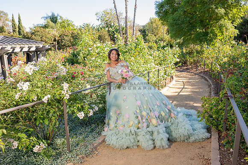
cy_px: 82
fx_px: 196
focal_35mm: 28
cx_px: 124
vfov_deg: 45.7
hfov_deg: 64.5
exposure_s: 1/200
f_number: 5
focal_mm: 28.5
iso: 200
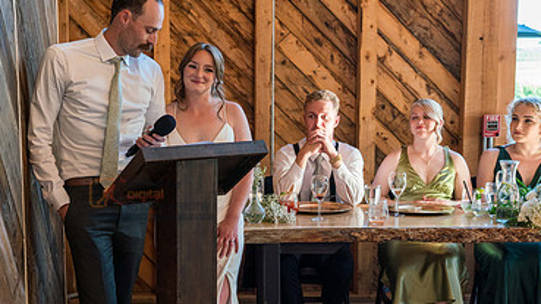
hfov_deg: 33.8
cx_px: 152
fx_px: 874
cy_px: 198
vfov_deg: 19.6
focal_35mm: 61
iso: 1000
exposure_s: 1/125
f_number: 3.5
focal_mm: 36
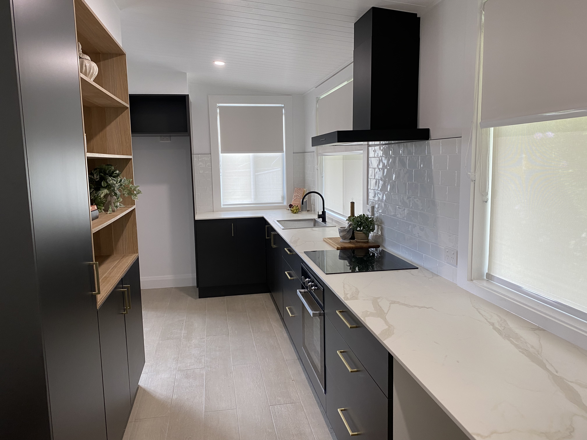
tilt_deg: -8.4
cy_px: 220
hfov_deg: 67.3
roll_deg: +1.4
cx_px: 294
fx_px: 441
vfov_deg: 53.1
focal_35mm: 26
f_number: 1.8
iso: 64
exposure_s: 1/50
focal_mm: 4.25
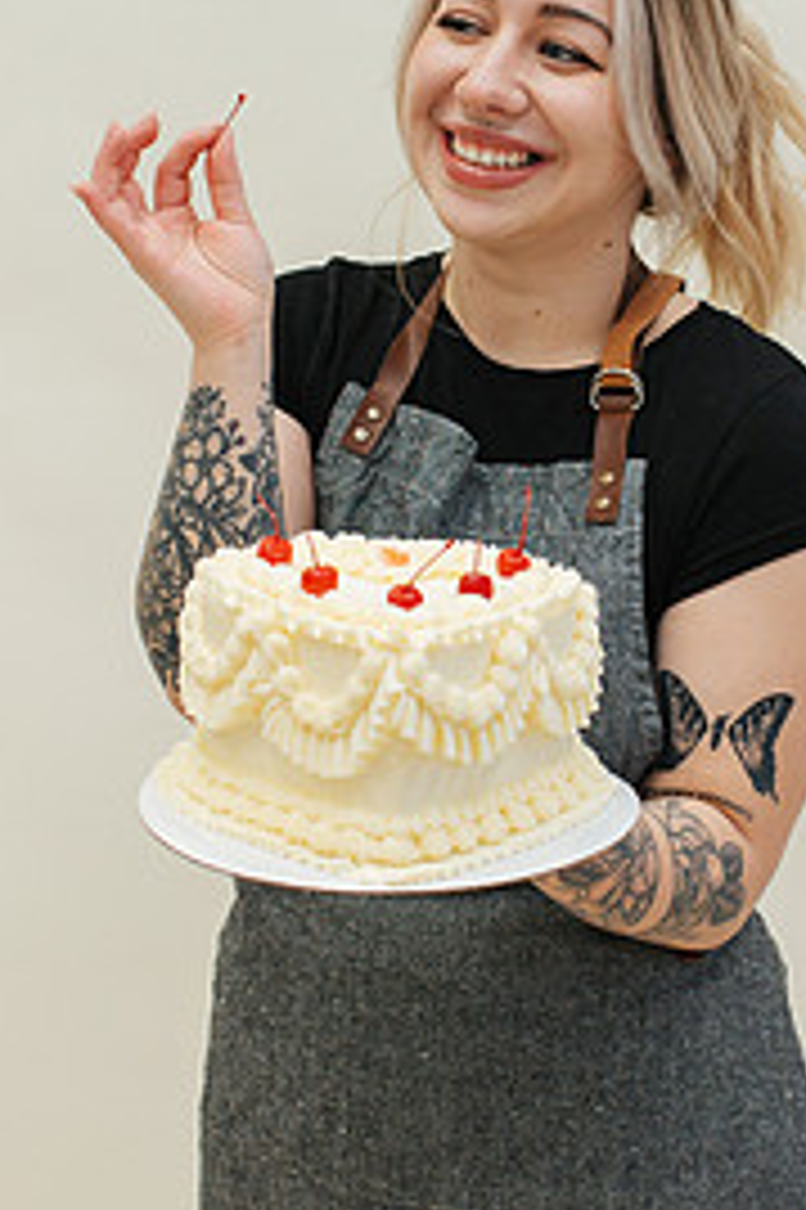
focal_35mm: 88
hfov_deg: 15.5
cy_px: 531
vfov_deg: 23.1
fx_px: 2959
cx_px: 489
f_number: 3.2
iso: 640
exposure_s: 1/160
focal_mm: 35
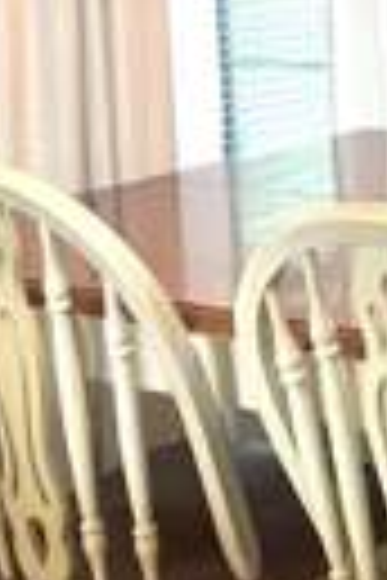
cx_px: 734
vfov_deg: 20.6
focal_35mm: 97
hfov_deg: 12.6
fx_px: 1564
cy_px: 49
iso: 320
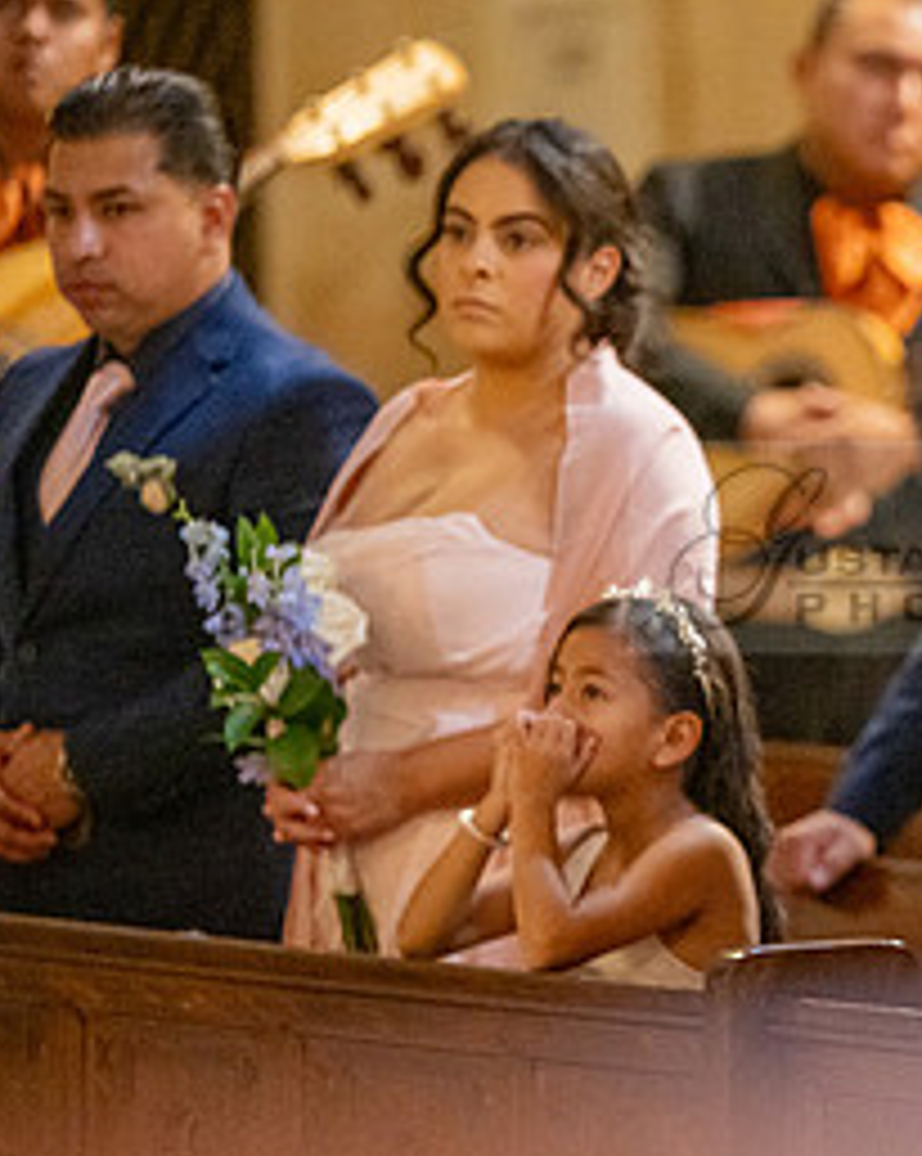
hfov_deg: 3.6
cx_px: 1021
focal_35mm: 424
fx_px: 14488
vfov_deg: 4.6
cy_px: 547
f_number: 2.8
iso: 2000
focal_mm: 200
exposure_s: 1/200
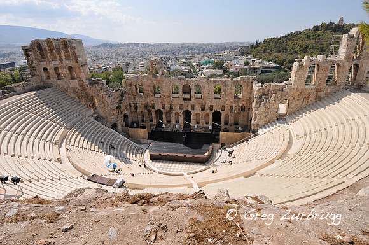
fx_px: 184
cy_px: 122
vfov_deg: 67.2
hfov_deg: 90.1
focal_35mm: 18
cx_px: 184
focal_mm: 12
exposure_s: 1/640
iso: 400
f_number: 13
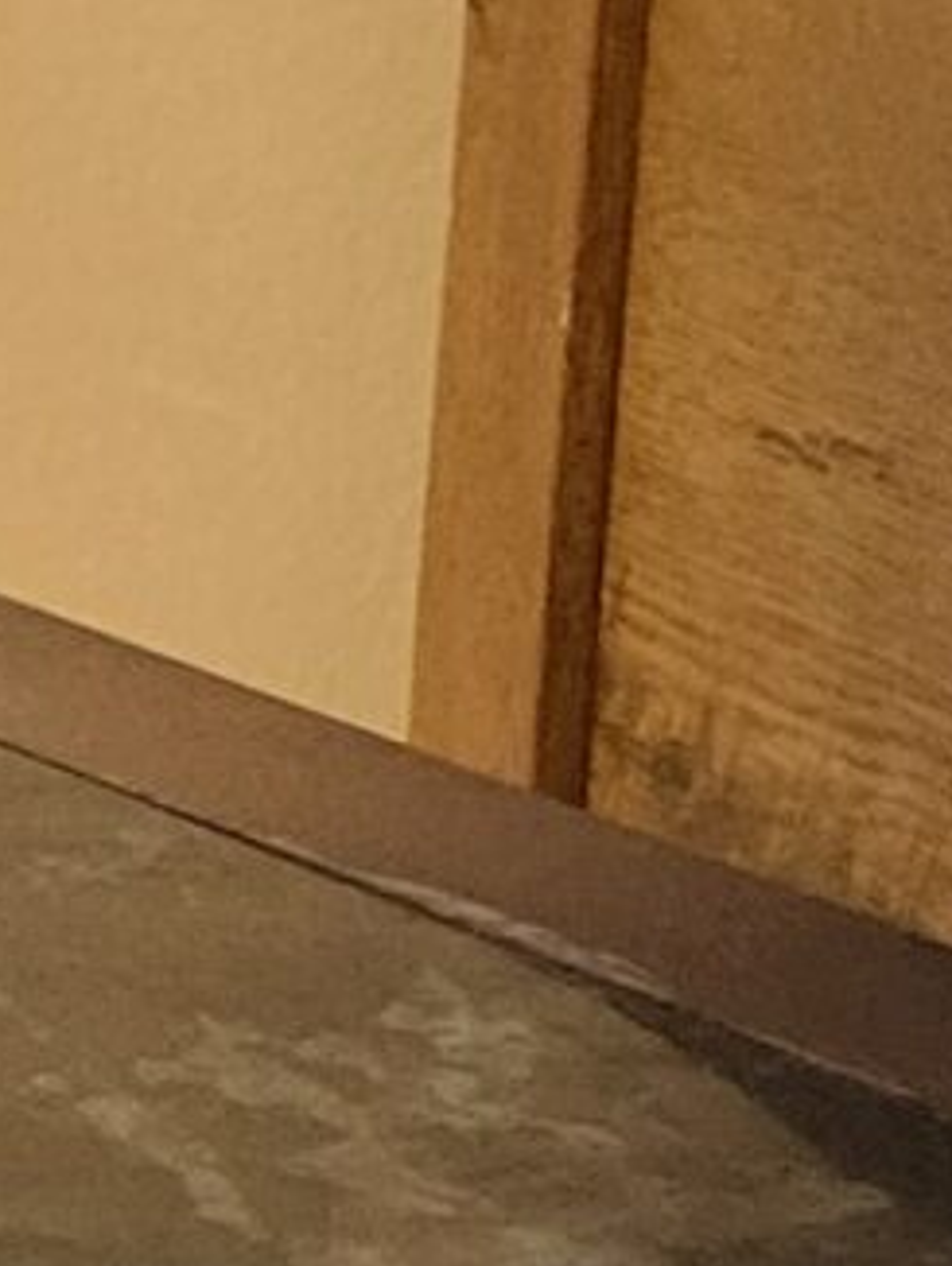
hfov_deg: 6.1
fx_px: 7471
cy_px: -843
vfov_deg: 9.3
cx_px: -2759
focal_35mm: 204
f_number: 1.8
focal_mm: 5.4
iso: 640
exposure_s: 1/50
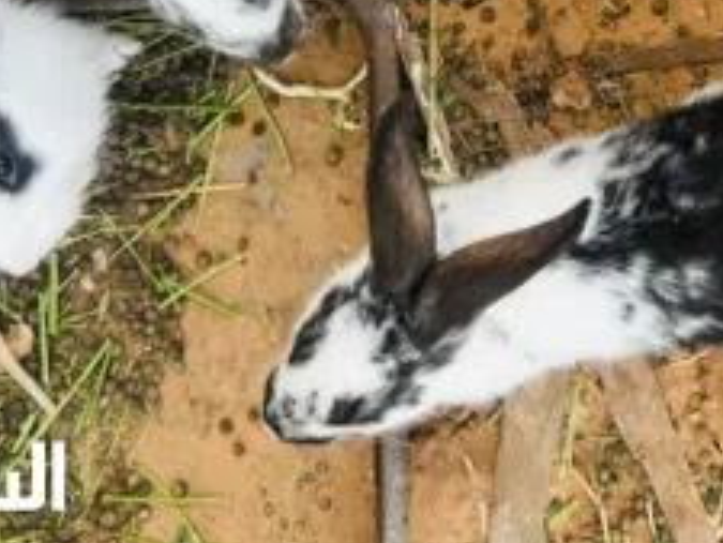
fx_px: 1546
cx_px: 549
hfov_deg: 26.0
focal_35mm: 74
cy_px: -22
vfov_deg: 19.3
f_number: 1.5
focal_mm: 5.7
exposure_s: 1/121
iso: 50
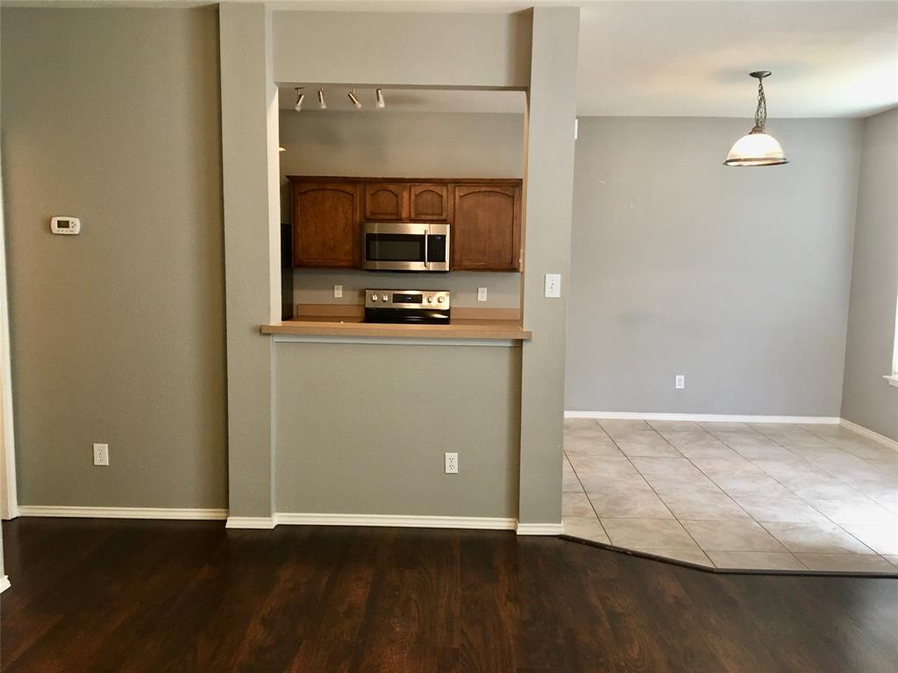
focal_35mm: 29
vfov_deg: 48.2
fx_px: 752
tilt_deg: -6.8
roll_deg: +0.0
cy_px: 336
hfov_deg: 61.7
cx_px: 449
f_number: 2.2
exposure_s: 1/30
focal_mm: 4.15
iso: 100
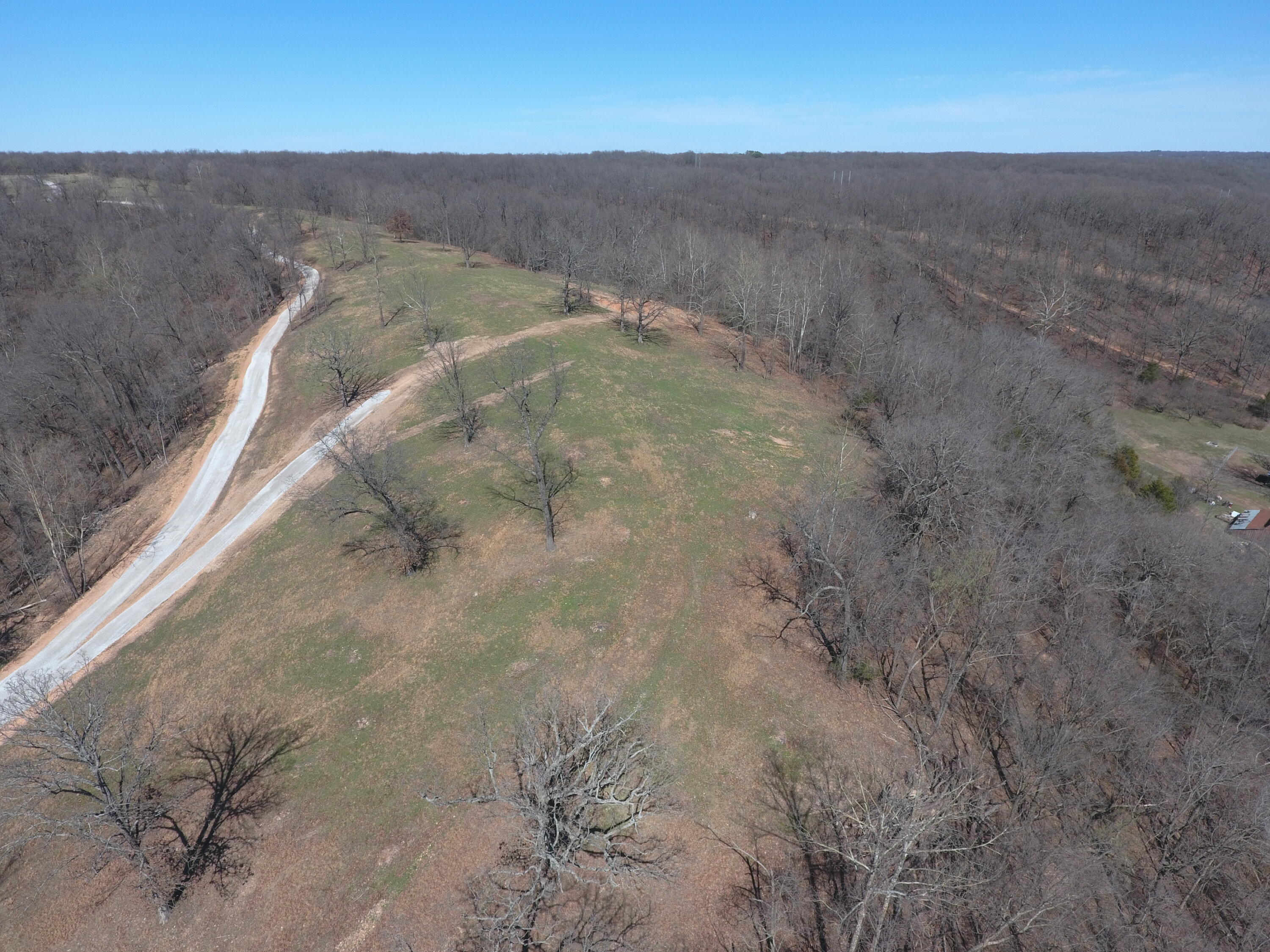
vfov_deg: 66.0
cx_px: 635
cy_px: 476
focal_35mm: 20
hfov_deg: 81.7
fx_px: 734
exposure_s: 1/1186
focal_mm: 3.61
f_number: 2.8
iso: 100
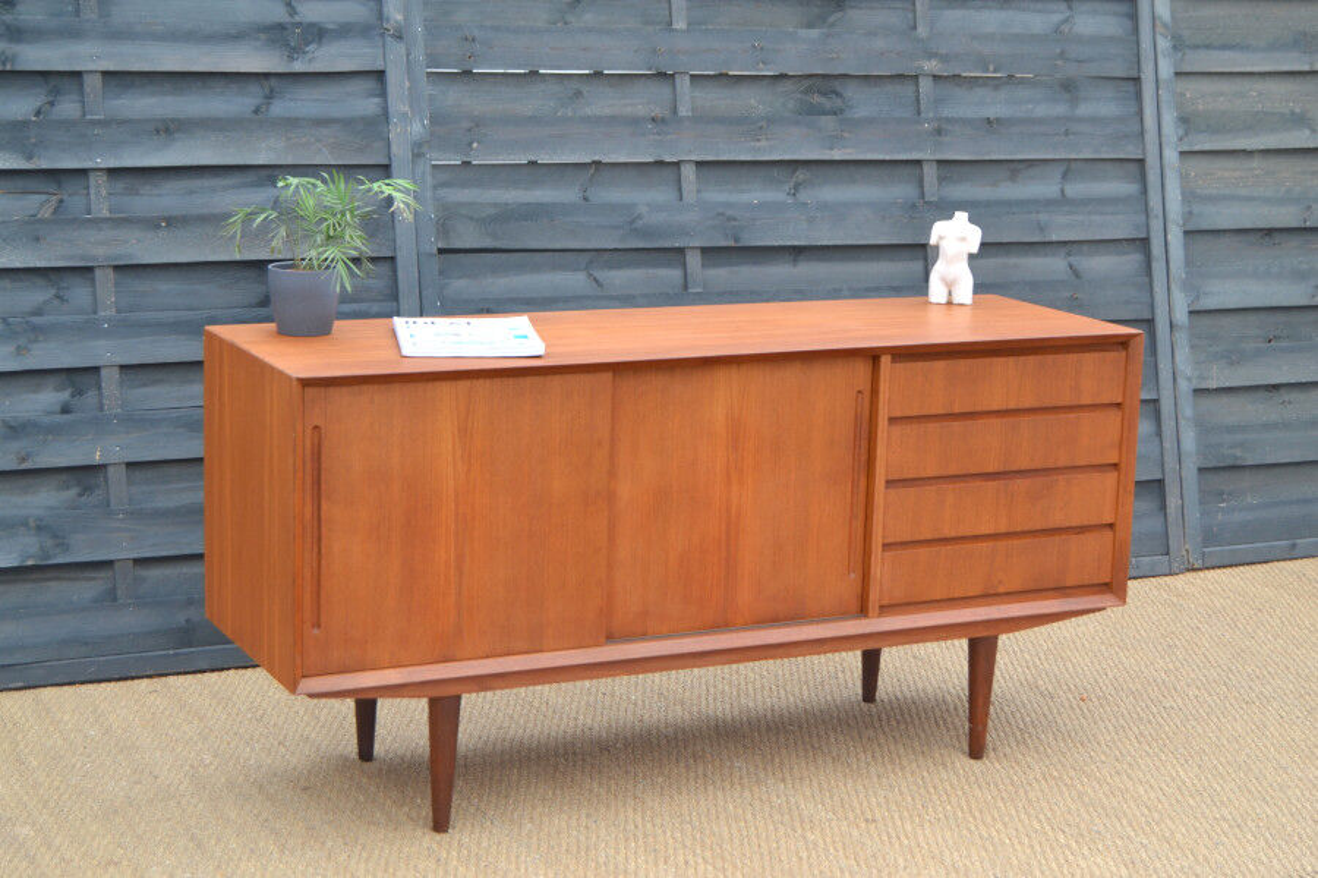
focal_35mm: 68
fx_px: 2470
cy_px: 439
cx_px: 659
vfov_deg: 20.1
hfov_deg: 29.9
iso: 200
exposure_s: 1/125
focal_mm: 45
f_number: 5.6
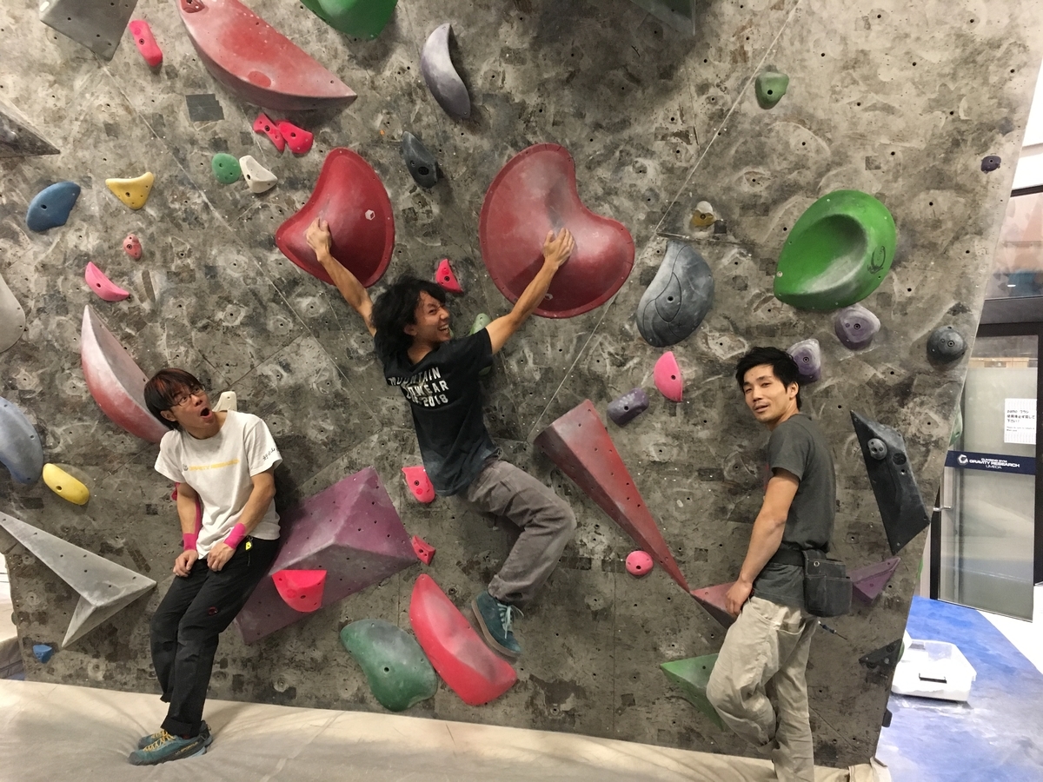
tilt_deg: -1.7
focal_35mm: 29
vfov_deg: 48.2
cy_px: 391
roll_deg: -0.9
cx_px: 522
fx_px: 874
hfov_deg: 61.7
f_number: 2.2
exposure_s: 1/30
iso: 200
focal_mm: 4.15
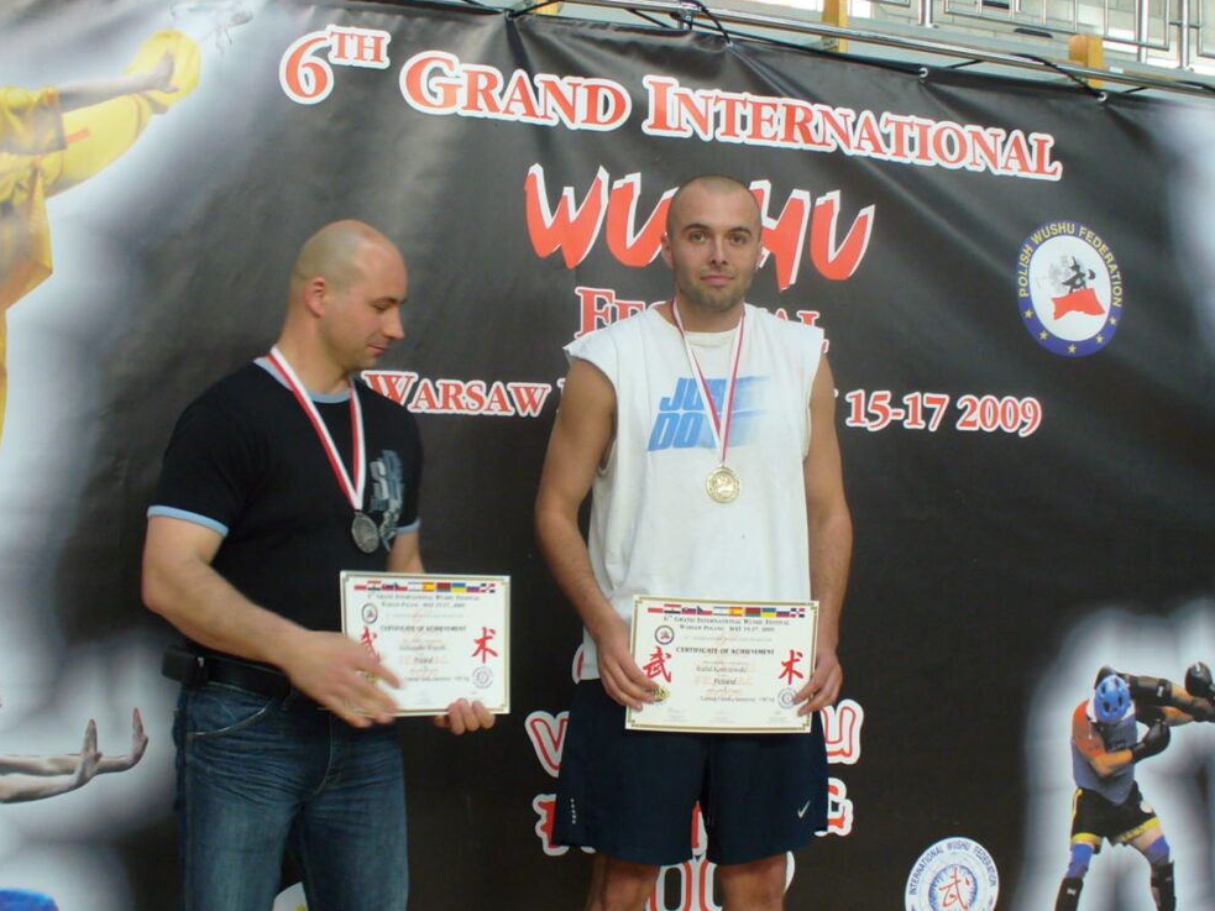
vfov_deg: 29.1
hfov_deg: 38.2
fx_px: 1755
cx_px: 622
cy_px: 468
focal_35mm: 50
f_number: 2.8
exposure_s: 1/50
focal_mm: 6.1
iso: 100
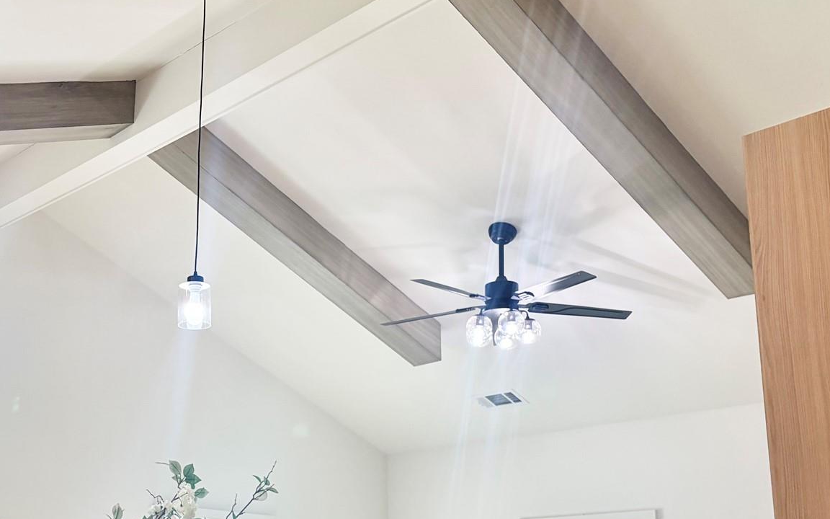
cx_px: 241
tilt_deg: +13.5
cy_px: 365
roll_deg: -0.9
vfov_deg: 26.1
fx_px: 1108
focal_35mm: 49
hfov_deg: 40.3
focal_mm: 5.96
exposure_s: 1/209
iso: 80
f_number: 1.6
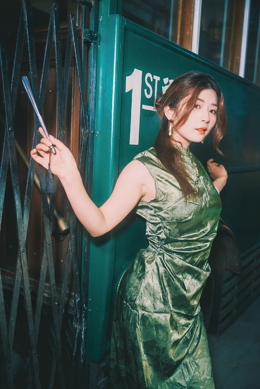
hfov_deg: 37.9
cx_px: 130
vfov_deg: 54.4
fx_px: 379
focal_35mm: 35
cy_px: 194
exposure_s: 1/100
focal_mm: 35
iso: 1600
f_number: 2.8
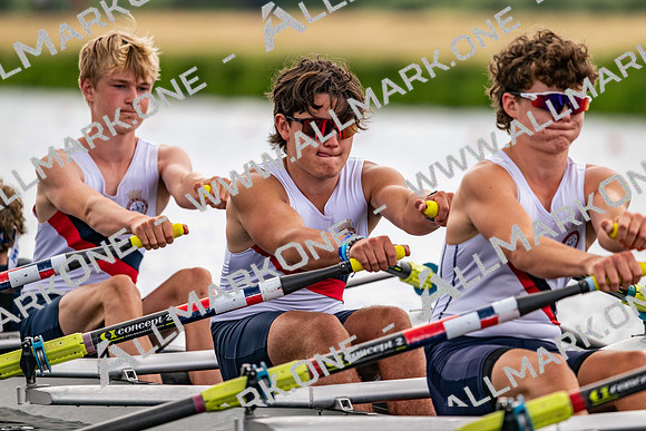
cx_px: 323
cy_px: 216
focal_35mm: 400
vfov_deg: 3.4
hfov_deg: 5.2
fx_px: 7179
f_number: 4.5
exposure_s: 1/2500
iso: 450
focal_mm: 400
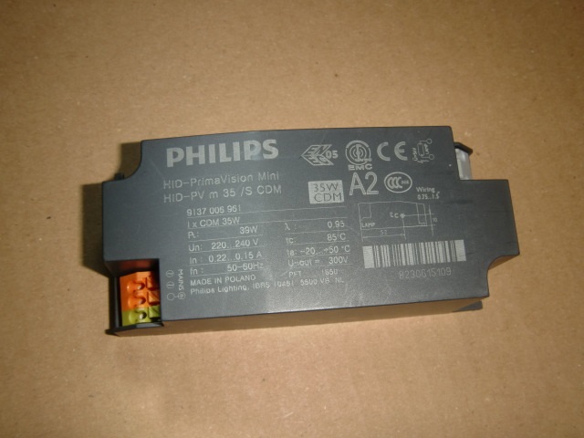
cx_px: 292
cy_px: 219
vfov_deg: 37.7
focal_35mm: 38
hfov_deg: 49.0
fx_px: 641
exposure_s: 1/60
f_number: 3.9
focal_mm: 6.66
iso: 64
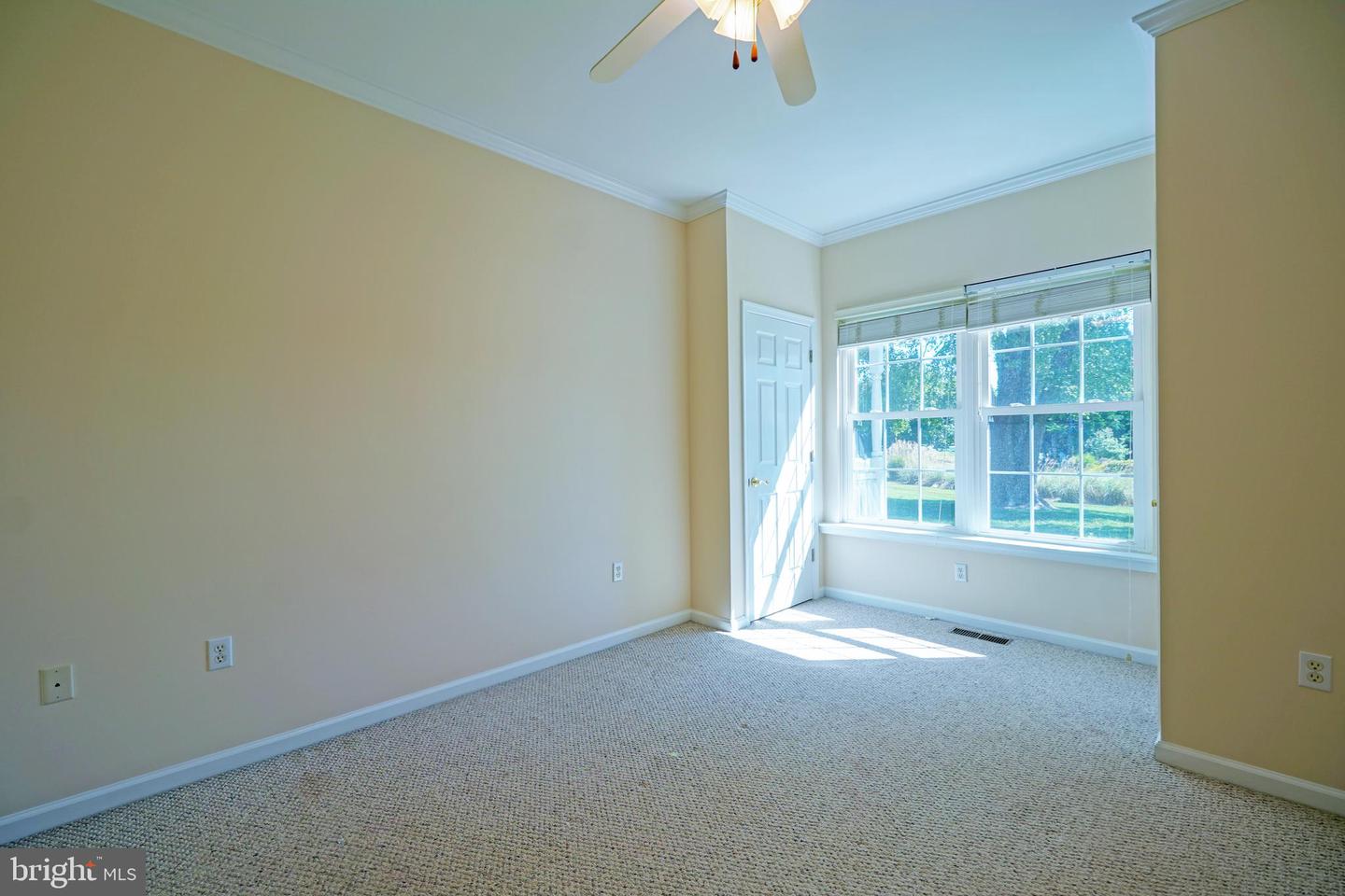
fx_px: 560
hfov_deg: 100.4
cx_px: 672
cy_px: 448
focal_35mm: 15
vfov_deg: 77.3
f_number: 4.5
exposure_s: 1/80
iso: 100
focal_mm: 10
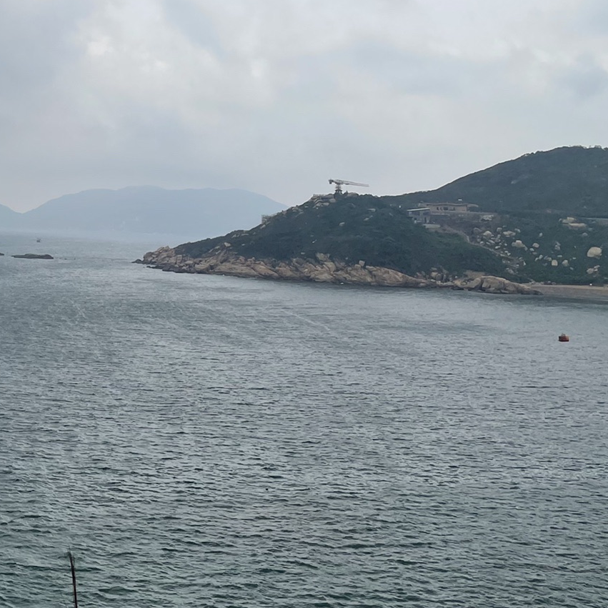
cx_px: -11
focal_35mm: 54
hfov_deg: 29.4
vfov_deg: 31.3
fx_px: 1073
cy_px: 194
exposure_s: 1/6897
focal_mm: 4.2
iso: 32
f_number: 1.6
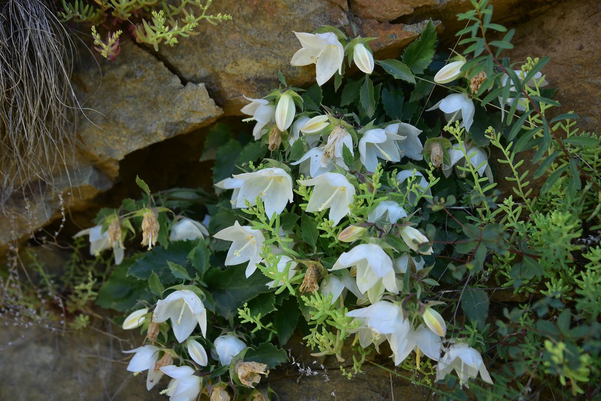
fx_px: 835
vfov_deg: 27.0
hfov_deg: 39.6
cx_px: 300
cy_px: 200
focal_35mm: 50
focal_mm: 50
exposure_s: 1/160
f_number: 5.6
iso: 160
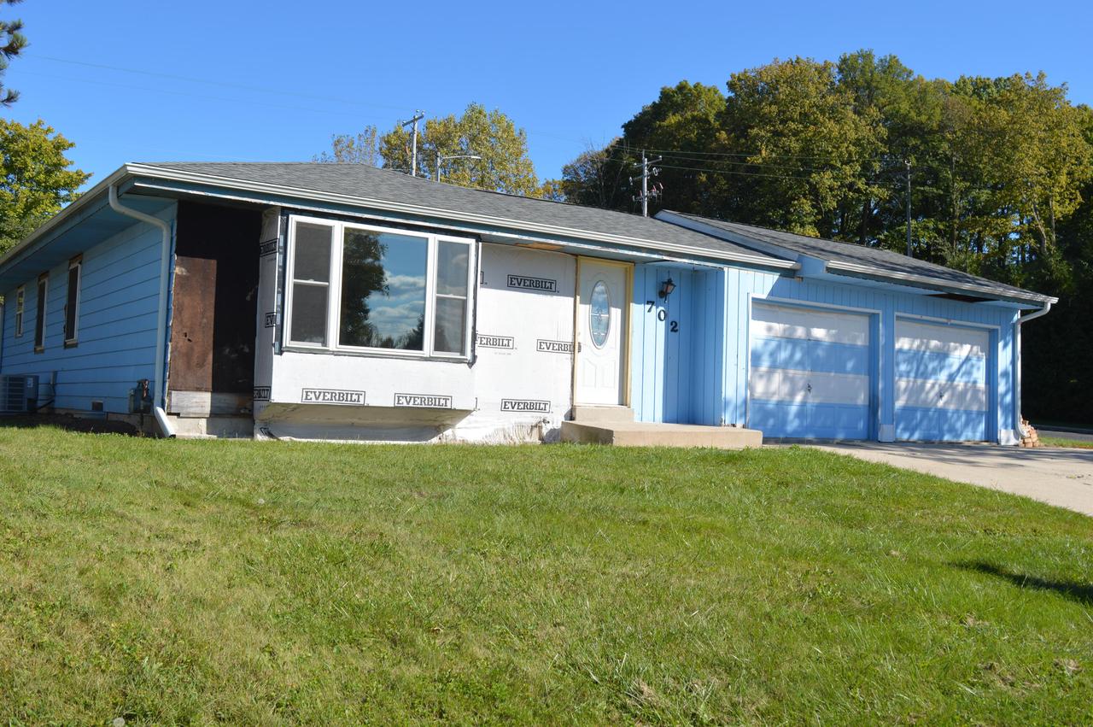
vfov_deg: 38.3
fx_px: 1046
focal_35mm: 34
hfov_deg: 55.1
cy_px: 364
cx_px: 546
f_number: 8
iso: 100
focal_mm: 23
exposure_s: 1/250
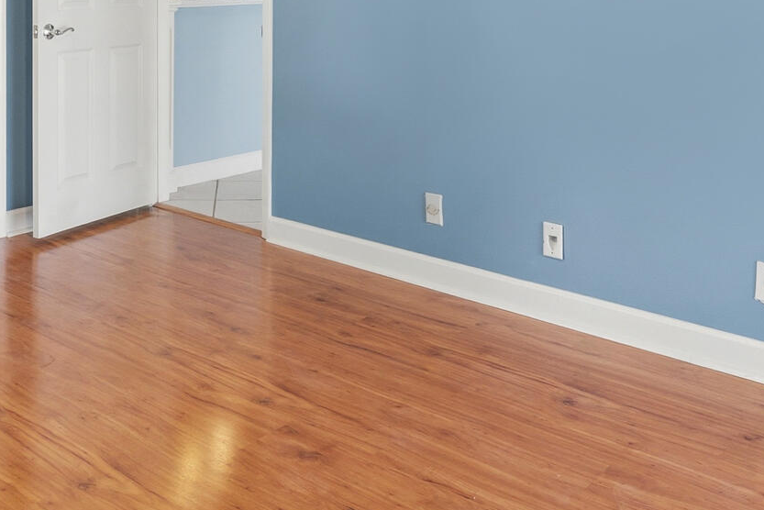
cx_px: 257
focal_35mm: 42
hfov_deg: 45.7
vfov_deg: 29.4
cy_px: -25
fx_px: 892
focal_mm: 14
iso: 250
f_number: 9
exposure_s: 1/3
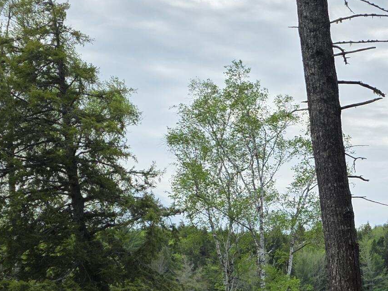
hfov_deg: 23.2
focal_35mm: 81
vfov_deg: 17.5
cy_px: 325
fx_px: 908
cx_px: 380
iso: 80
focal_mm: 6.3
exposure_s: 1/5296
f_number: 1.7
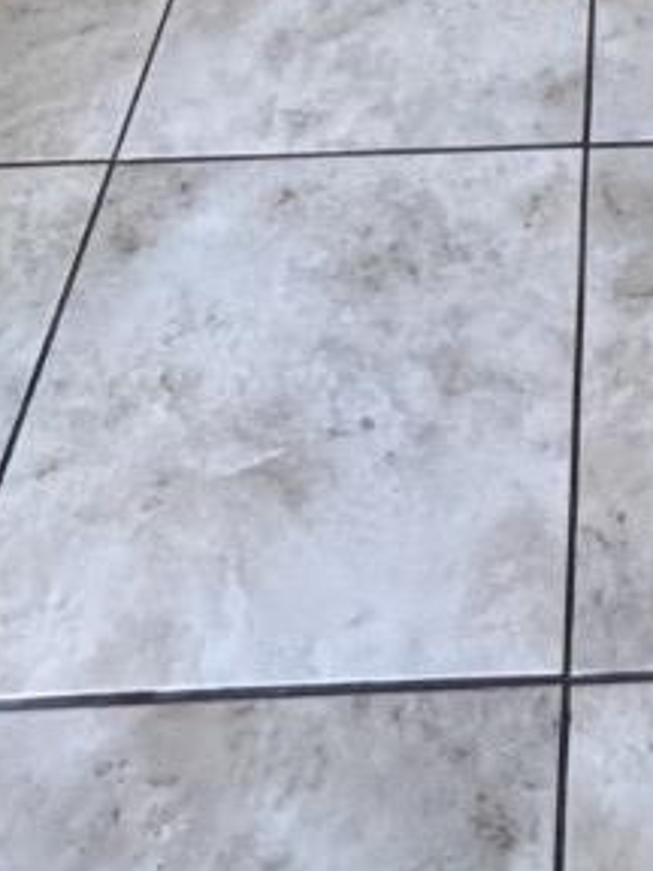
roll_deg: -0.7
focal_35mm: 70
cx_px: 726
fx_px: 1761
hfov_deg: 20.0
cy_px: -1201
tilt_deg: -3.8
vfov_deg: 15.3
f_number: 2.2
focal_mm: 2.22
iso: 250
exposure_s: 1/60
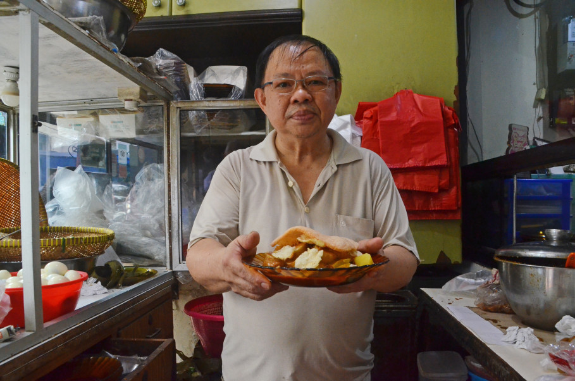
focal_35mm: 27
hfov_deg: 67.5
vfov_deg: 47.7
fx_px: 430
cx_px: 288
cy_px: 190
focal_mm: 18
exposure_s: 1/125
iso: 1600
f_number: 9
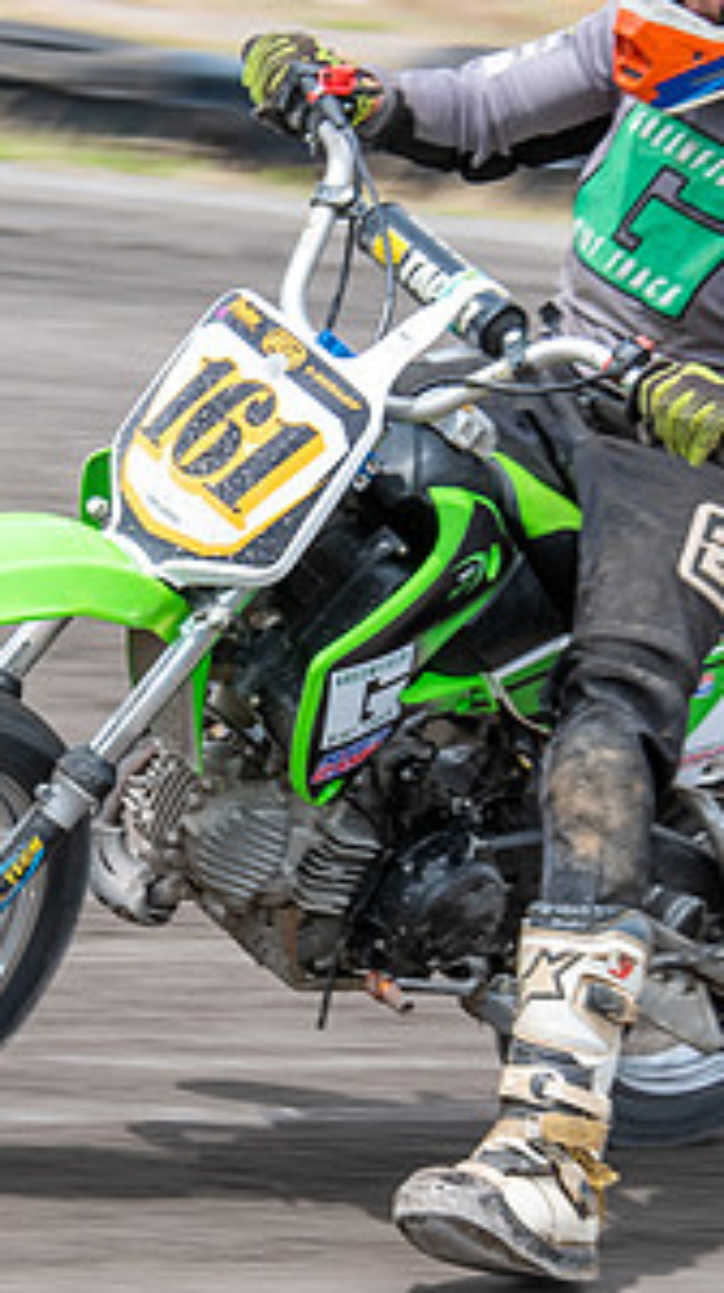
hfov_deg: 3.8
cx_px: 205
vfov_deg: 6.8
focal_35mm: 317
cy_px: 805
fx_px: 10856
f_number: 8
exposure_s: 1/250
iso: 200
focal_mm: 105
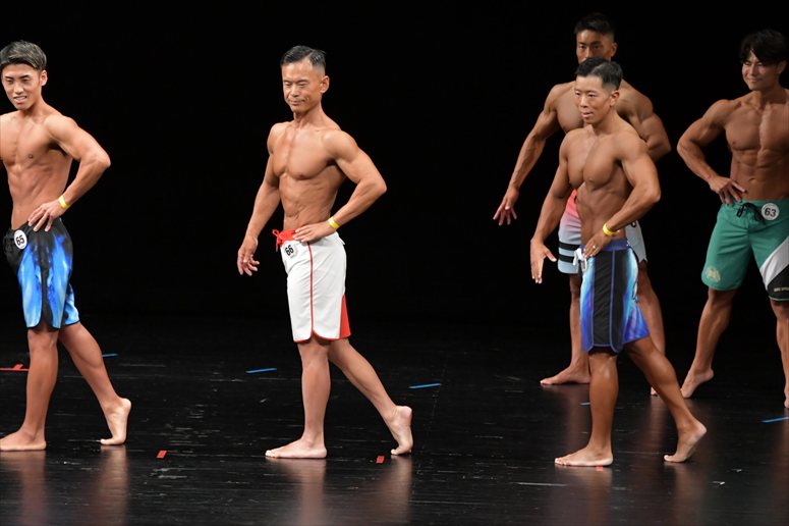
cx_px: 394
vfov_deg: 5.1
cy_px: 263
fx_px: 5915
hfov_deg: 7.6
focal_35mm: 270
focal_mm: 180
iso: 3200
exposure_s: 1/400
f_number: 5.6
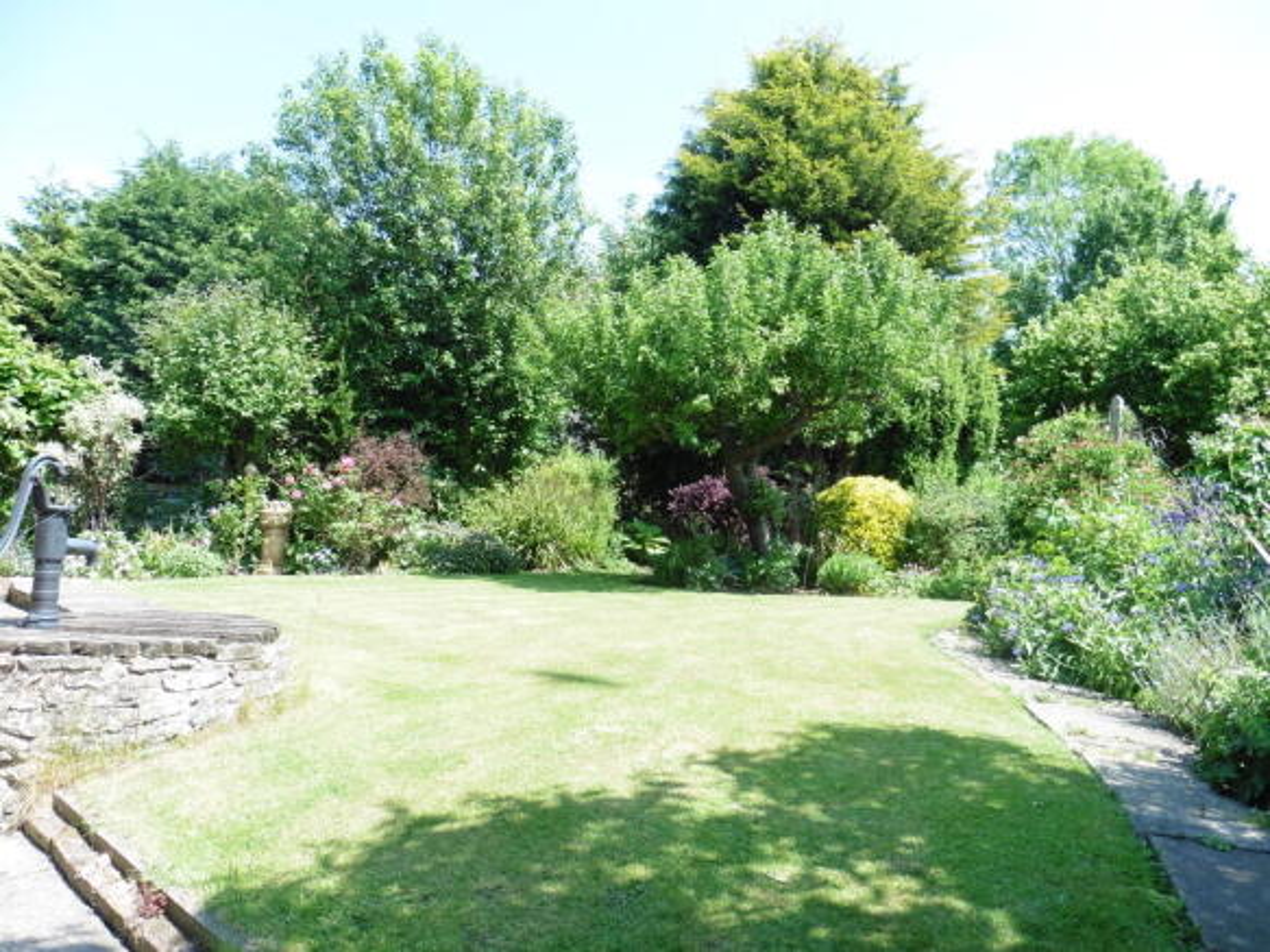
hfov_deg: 71.6
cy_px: 476
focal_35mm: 24
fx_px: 880
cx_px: 635
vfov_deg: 56.8
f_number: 3.3
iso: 160
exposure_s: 1/400
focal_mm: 4.3
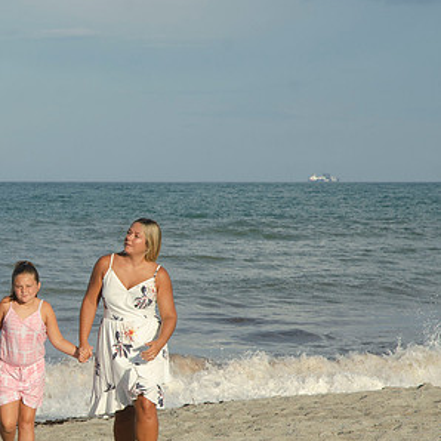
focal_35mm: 198
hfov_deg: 8.8
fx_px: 2854
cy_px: 286
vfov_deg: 8.8
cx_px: 33
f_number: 10
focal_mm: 70
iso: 100
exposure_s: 1/250
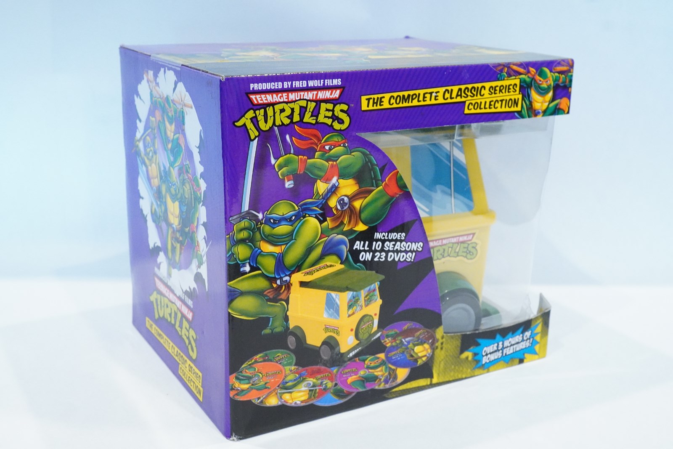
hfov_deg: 43.6
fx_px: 841
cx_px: 336
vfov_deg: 29.9
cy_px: 224
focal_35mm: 45
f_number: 8
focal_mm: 30
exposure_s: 1/30
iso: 6400
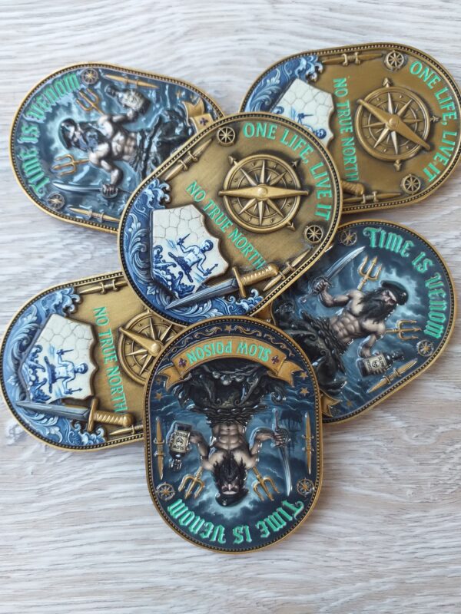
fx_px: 479
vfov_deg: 65.3
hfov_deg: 51.4
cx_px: 230
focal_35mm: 27
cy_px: 307
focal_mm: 3.6
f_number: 1.9
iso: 50
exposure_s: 1/50
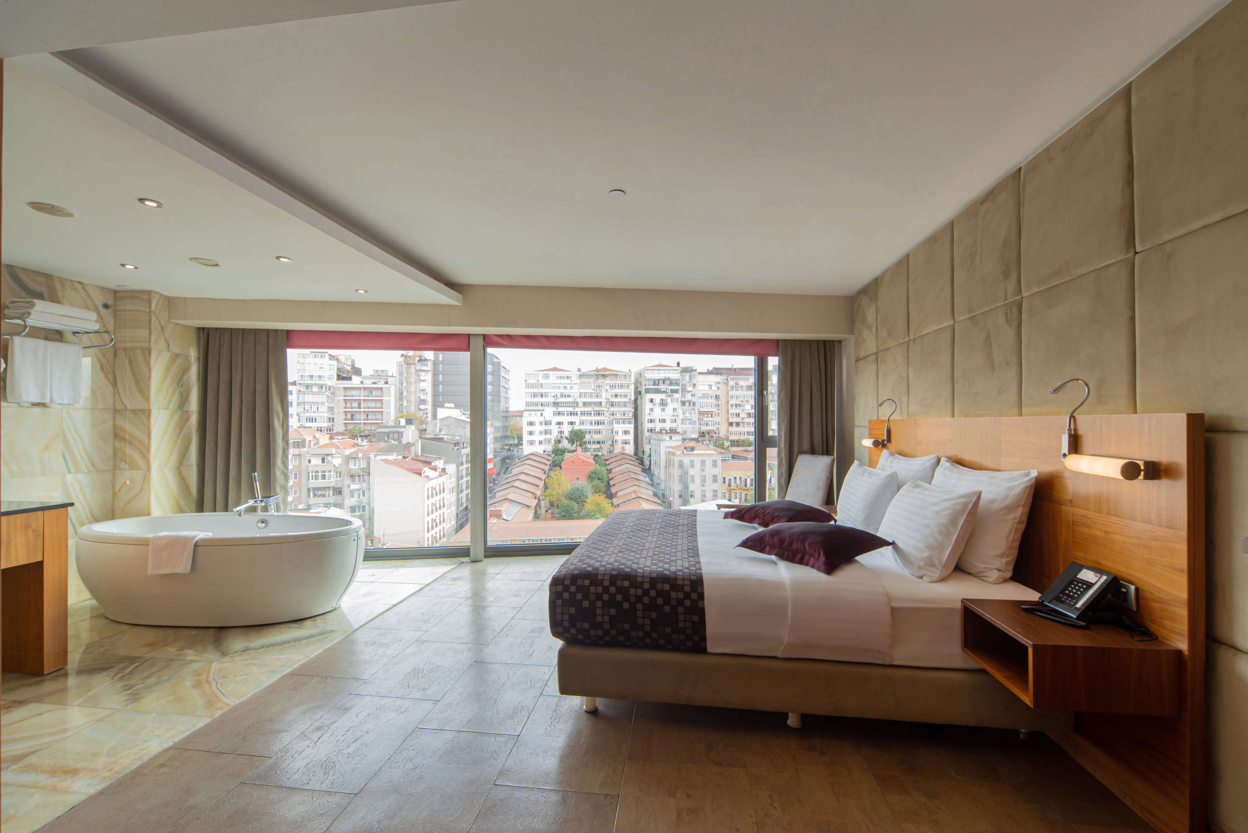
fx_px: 520
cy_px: 416
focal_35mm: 15
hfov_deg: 100.4
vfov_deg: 77.4
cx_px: 624
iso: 250
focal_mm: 15
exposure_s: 1/13
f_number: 13
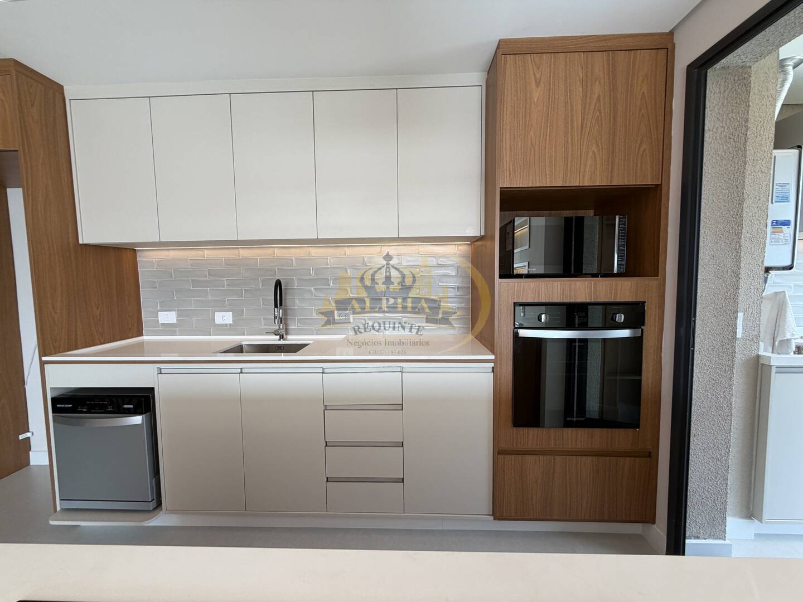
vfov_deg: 85.7
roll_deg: +0.4
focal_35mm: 14
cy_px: 301
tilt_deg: -3.8
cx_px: 402
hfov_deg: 102.1
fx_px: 325
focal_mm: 2.22
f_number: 2.2
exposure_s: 1/120
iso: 64
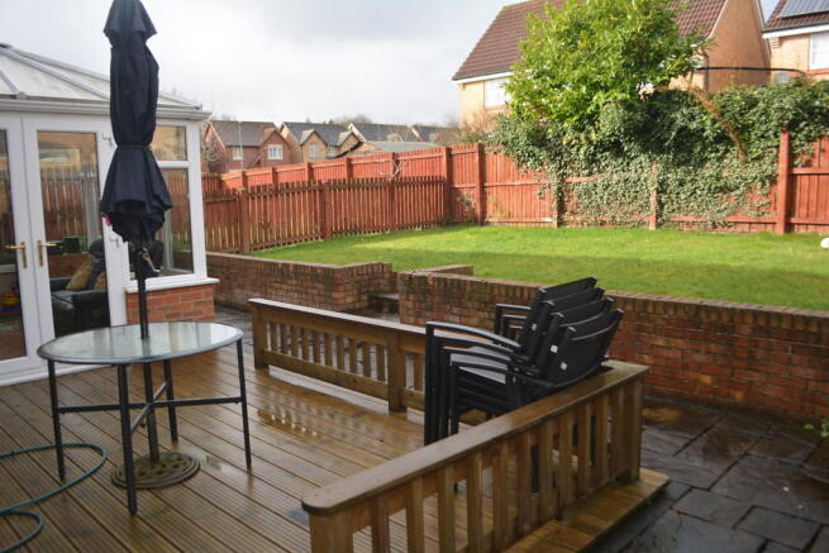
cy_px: 276
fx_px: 622
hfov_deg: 67.4
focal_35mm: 27
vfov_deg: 48.0
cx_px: 414
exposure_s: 1/200
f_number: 4
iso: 100
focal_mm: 18
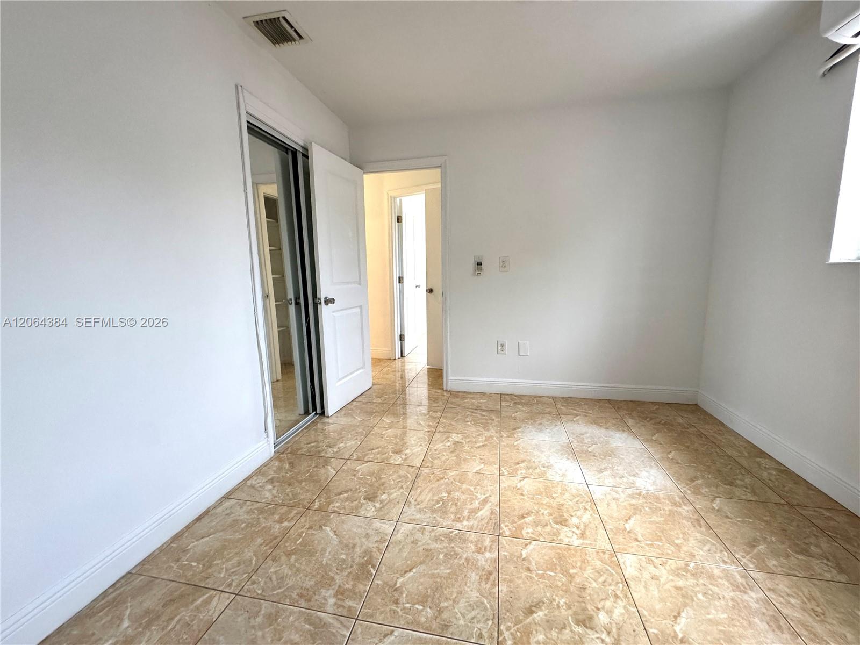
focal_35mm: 14
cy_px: 322
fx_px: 348
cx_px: 430
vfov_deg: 85.7
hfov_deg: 102.1
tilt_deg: -7.8
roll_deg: +0.9
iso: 320
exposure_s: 1/120
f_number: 2.2
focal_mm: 2.22
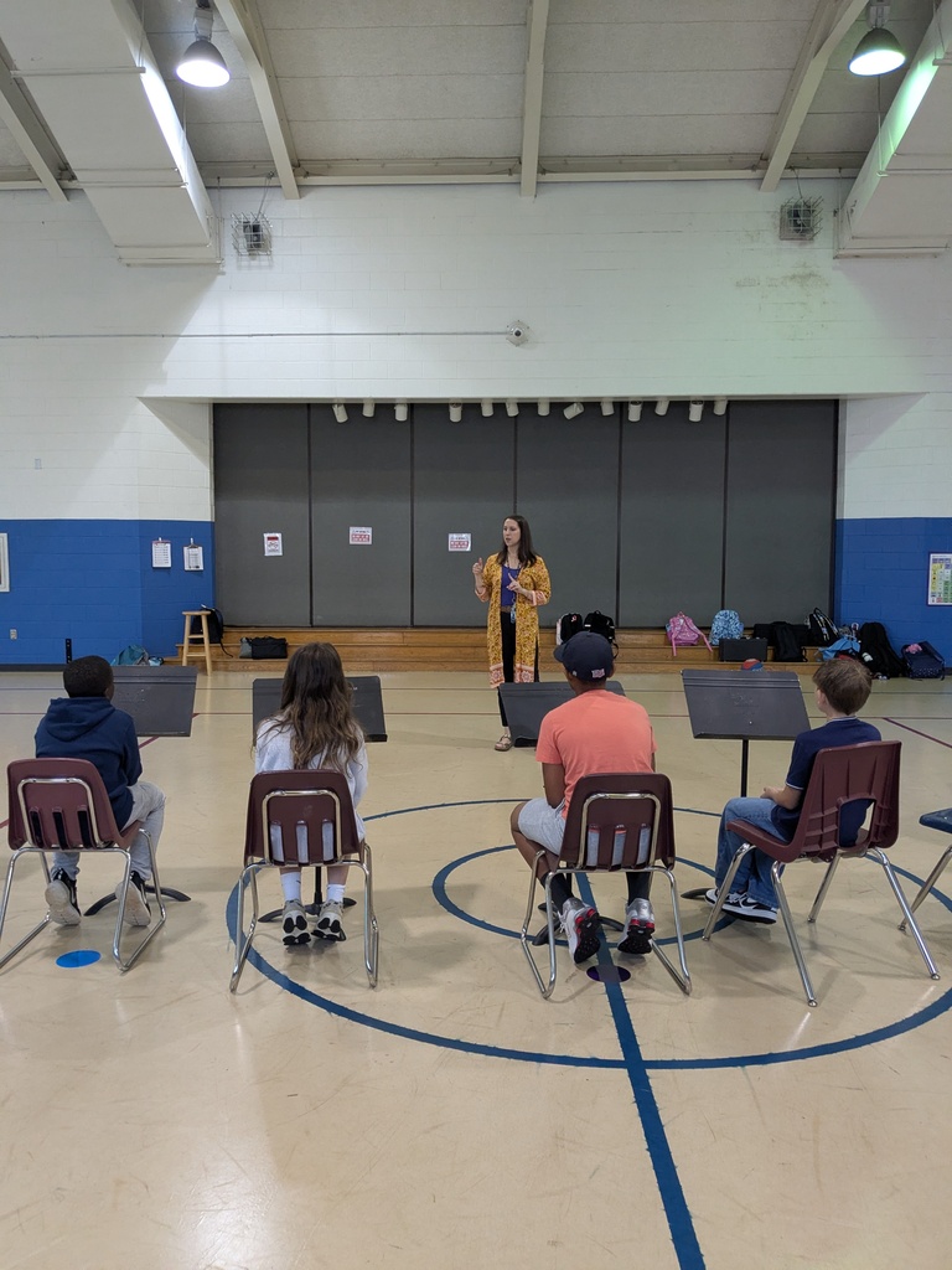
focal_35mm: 27
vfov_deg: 65.3
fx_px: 990
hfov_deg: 51.4
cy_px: 635
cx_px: 476
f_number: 1.73
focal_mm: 4.38
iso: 341
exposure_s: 1/120
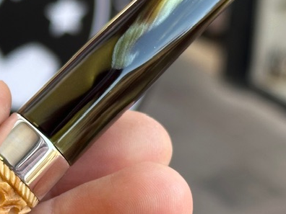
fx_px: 1281
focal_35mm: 155
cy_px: 142
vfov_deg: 9.6
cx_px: 48
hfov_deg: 12.7
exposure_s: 1/279
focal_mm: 6.86
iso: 64
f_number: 1.78
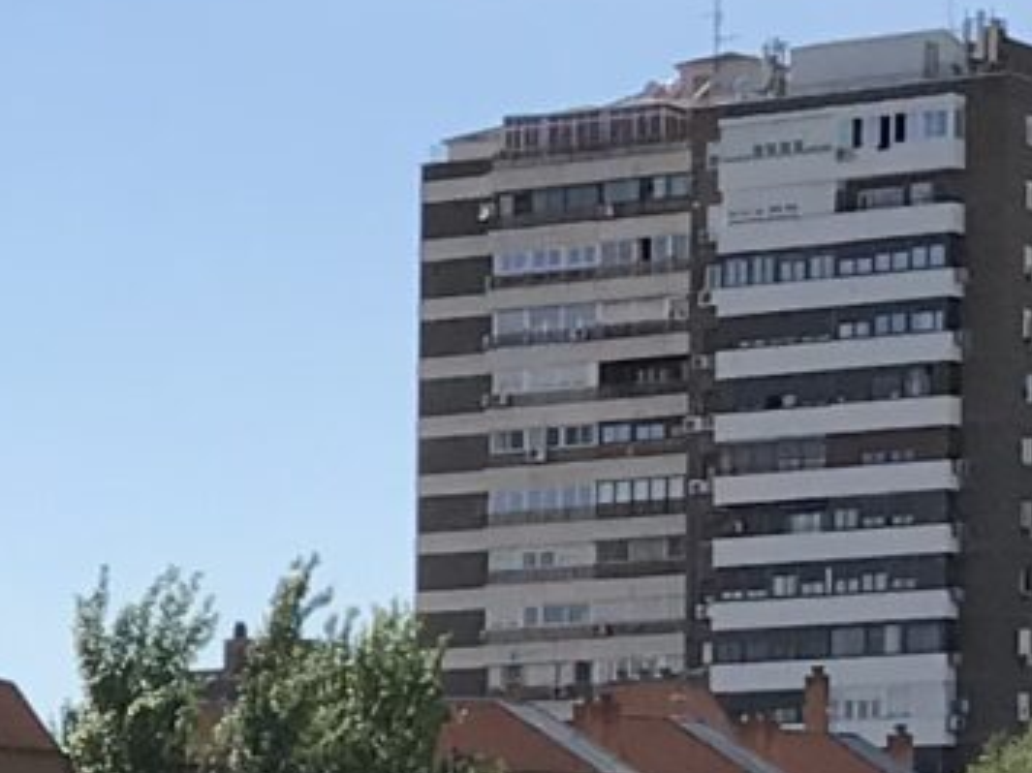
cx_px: -733
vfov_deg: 7.1
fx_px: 6020
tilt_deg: -4.4
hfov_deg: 9.4
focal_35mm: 202
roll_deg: +0.3
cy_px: 1491
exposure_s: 1/2994
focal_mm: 3.99
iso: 20
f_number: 1.8
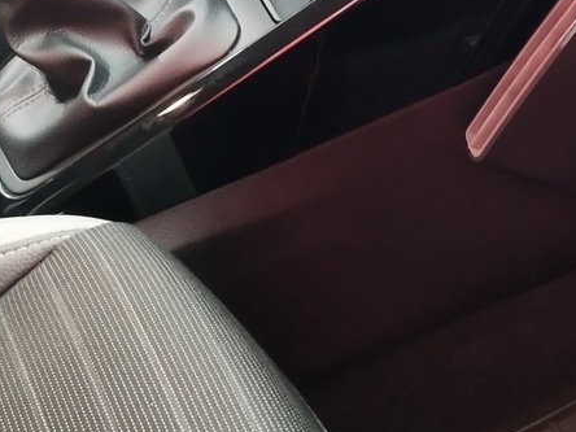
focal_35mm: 81
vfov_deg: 17.9
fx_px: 1348
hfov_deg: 23.3
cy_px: 27
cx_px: 549
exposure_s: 1/20
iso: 1130
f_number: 1.89
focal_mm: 5.95
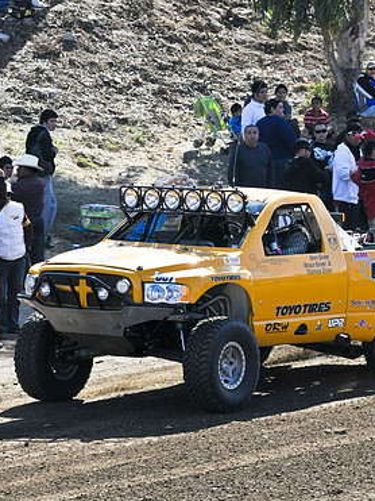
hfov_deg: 4.3
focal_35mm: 346
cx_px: 167
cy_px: 246
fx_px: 5001
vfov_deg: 5.7
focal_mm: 230
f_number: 10
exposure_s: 1/1600
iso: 800
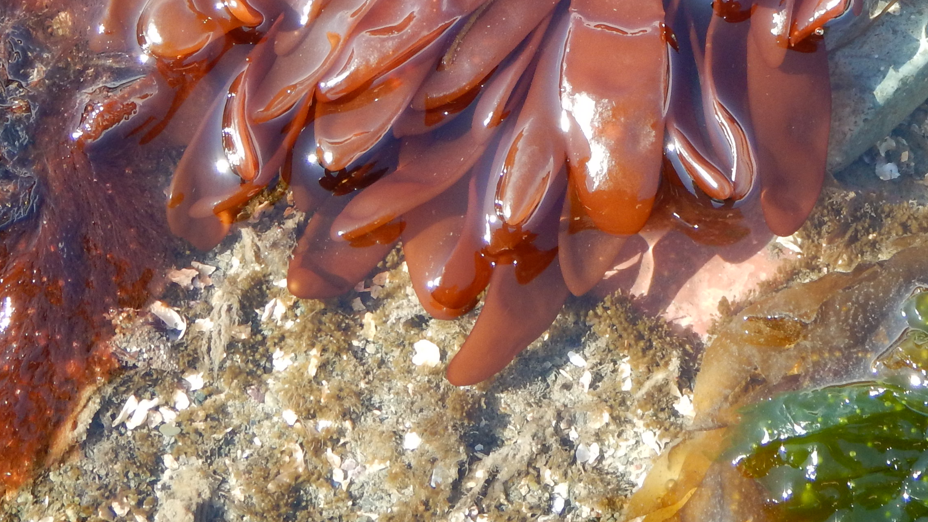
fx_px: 2609
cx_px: 578
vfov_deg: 11.1
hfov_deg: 20.1
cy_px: -179
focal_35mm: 106
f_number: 4.3
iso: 125
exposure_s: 1/100
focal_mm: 8.5
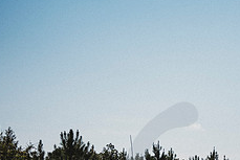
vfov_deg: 15.0
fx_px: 587
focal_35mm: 88
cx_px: 292
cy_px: 195
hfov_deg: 21.4
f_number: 2.8
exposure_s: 1/2000
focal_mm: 34
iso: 100
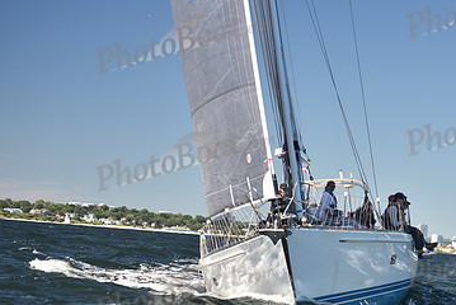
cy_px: 207
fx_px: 1597
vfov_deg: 10.9
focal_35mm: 126
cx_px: 342
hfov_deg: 16.2
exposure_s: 1/800
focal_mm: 78
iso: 200
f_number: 3.2
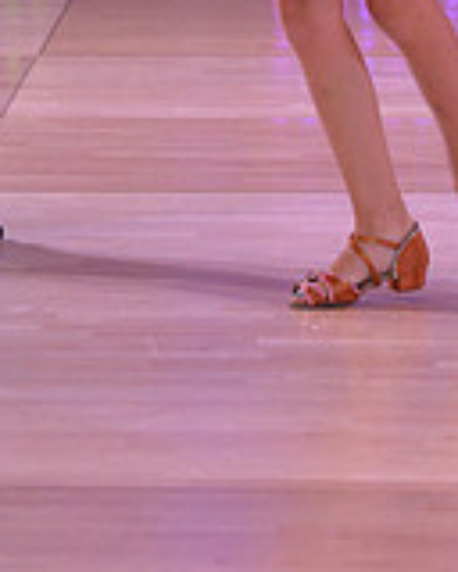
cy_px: -132
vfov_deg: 2.9
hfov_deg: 2.3
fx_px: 11488
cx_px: 45
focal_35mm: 678
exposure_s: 1/250
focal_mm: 200
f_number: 7.1
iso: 2000
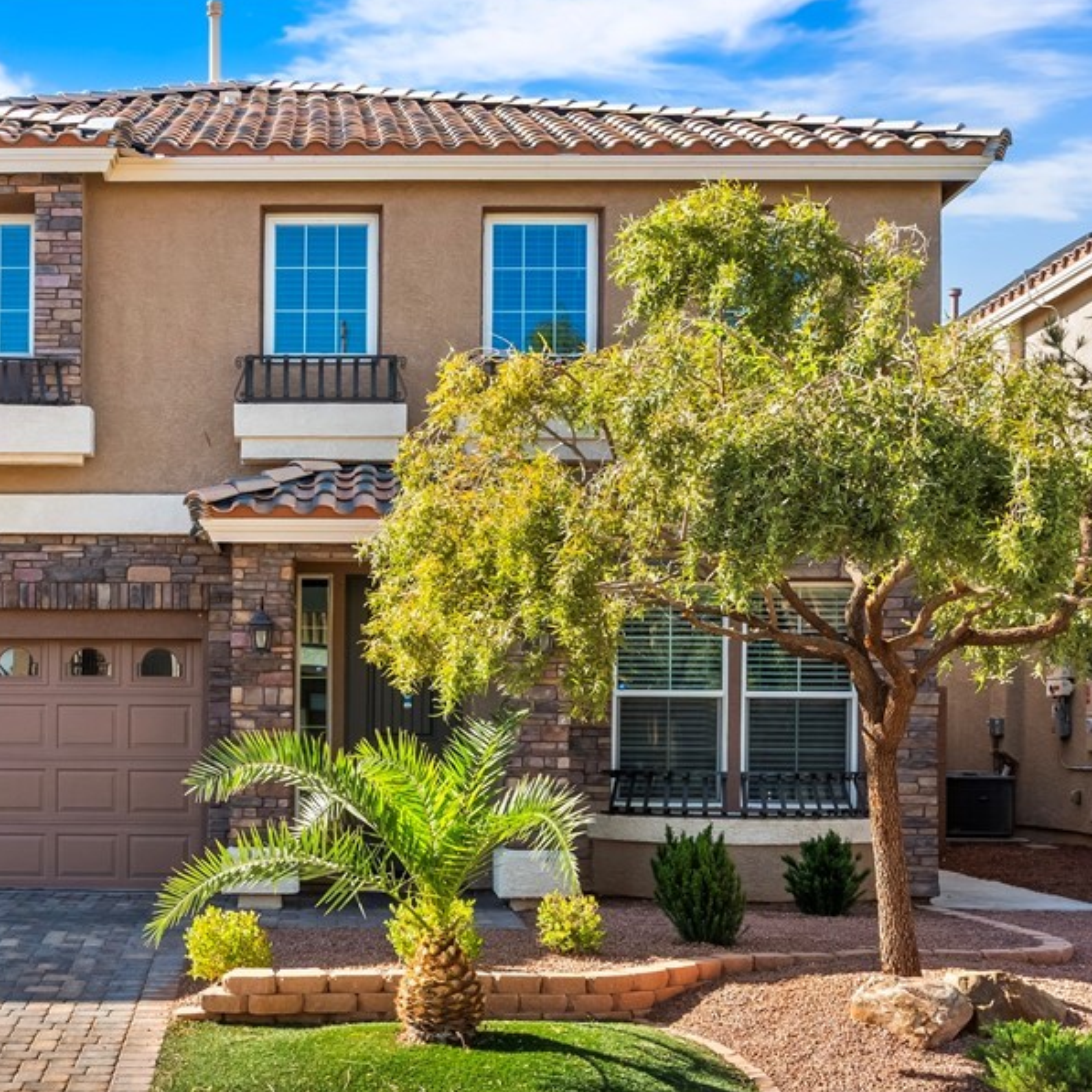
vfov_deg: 33.3
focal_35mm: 51
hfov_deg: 32.4
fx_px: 1820
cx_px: 212
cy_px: 648
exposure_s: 1/8000
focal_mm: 22
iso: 400
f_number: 8
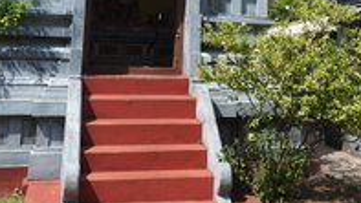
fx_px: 508
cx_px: 200
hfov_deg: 39.1
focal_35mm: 53
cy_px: -37
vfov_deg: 21.2
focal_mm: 4.3
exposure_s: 1/1600
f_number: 3.3
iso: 100
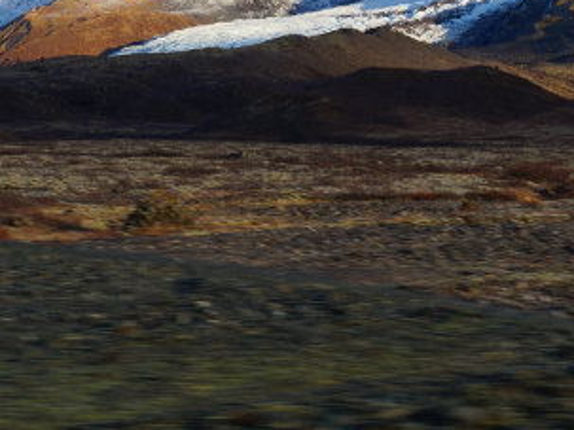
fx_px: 2271
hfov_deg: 14.3
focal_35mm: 137
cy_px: 41
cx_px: 455
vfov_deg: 10.8
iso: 100
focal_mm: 36
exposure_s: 1/80
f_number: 13
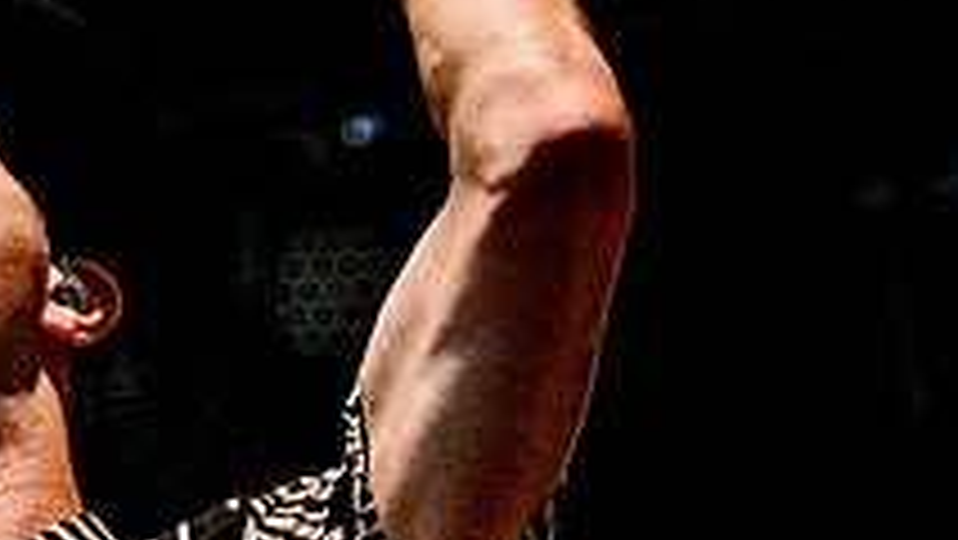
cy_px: 525
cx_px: -143
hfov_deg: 8.3
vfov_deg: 4.7
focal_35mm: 258
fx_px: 6556
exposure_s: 1/2000
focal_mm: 70
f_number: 4.5
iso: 2500
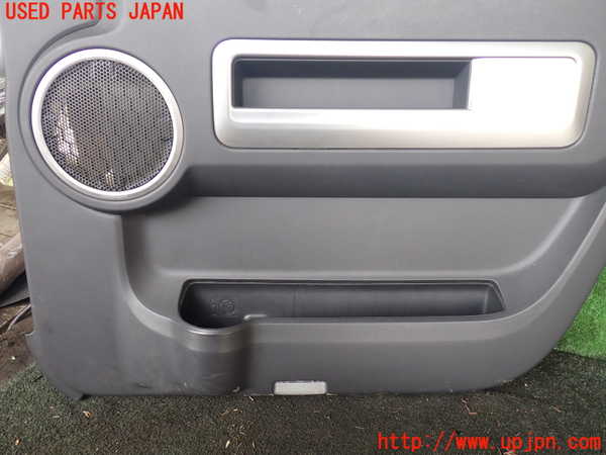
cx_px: 303
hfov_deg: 60.0
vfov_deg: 46.8
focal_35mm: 30
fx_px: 525
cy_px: 228
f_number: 2.3
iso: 125
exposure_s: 1/60
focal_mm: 5.4
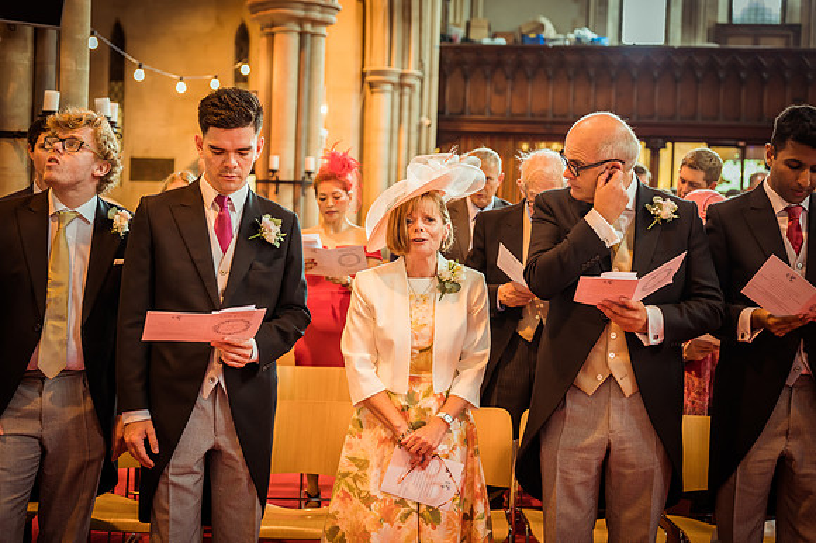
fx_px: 1133
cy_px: 272
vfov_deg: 27.0
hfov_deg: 39.6
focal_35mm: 50
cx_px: 408
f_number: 3.2
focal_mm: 50
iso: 2000
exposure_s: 1/125
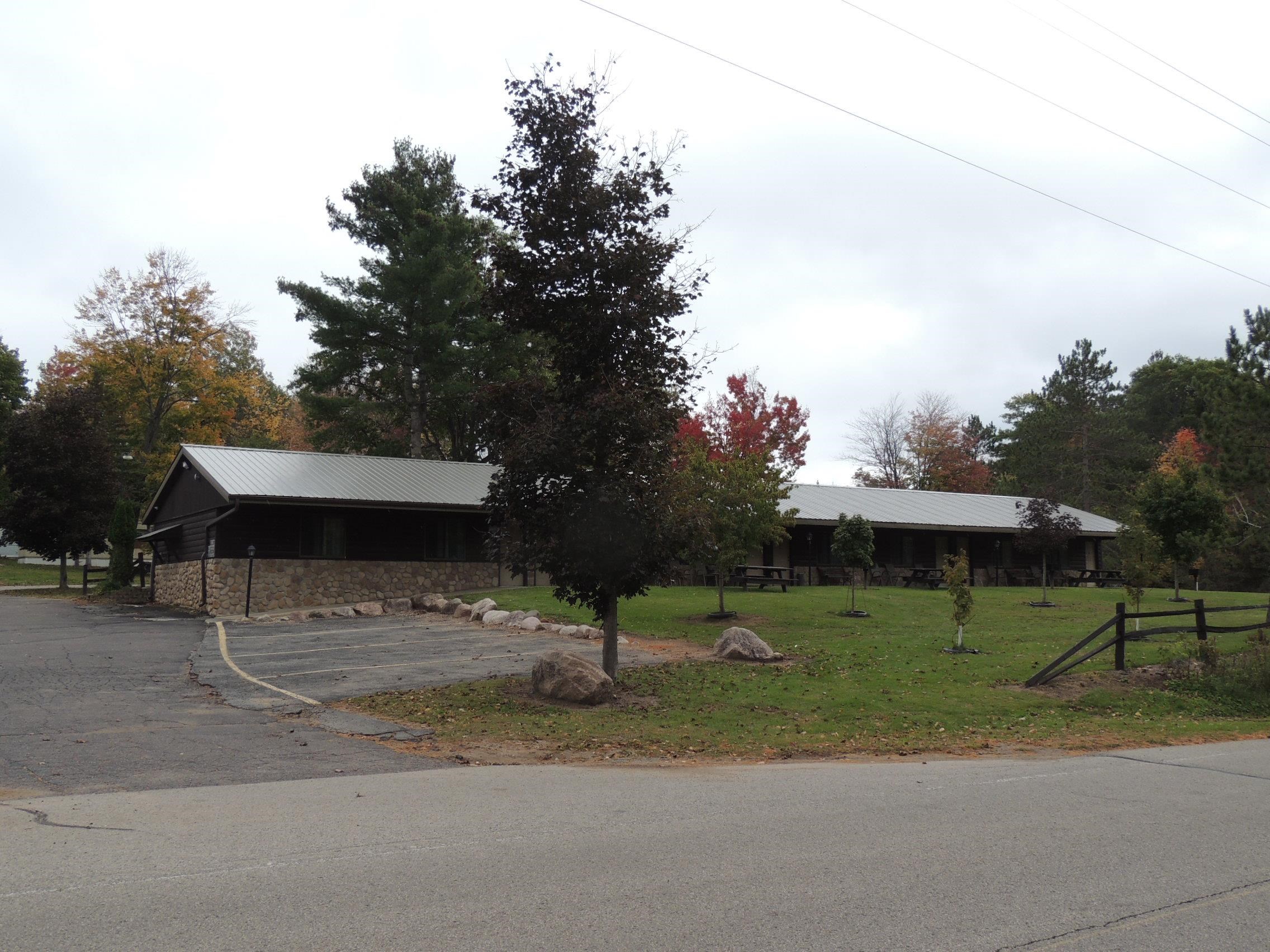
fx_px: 1211
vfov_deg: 42.9
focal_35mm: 33
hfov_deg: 55.4
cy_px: 476
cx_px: 635
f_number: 3.2
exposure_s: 1/500
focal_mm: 5.8
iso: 100
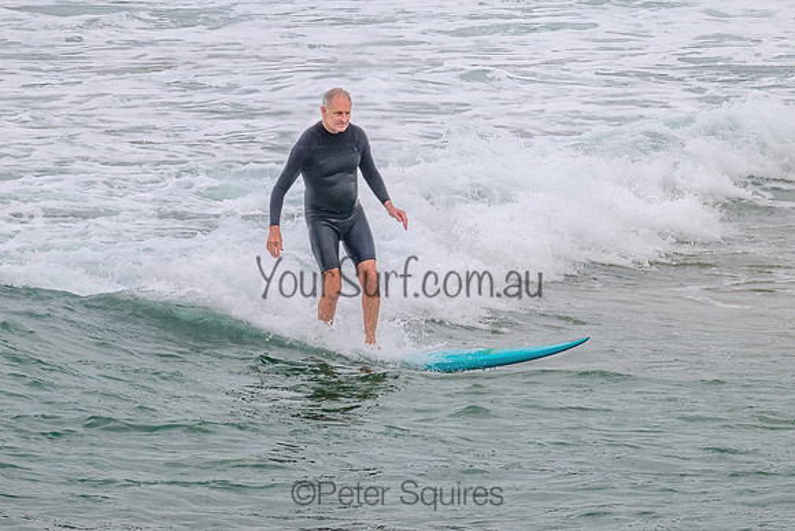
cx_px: 397
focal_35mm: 1098
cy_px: 235
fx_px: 24246
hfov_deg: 1.9
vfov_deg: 1.3
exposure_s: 1/2000
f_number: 11
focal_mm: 800
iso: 900
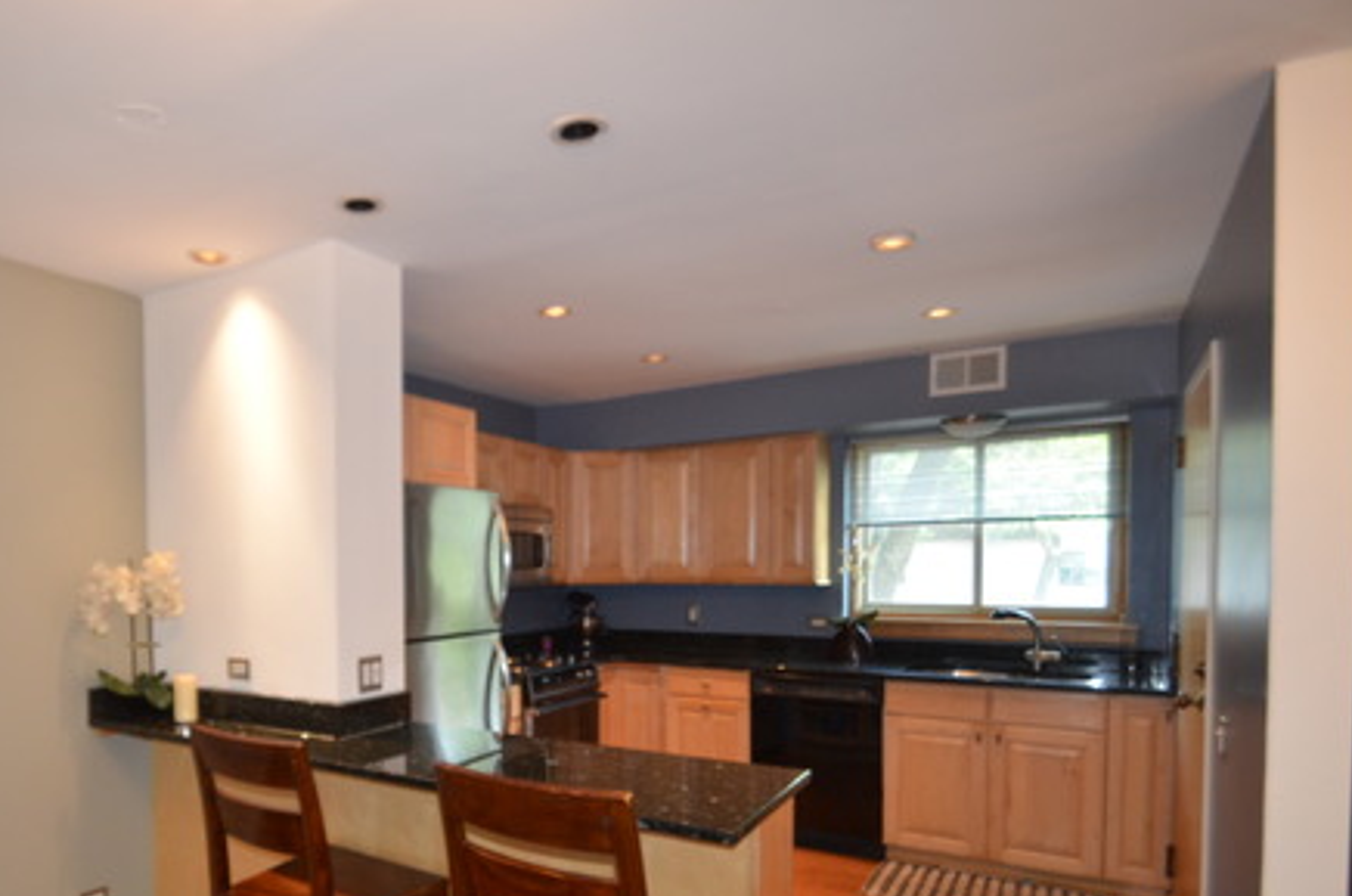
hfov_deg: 74.7
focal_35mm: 22
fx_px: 825
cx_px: 391
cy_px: 580
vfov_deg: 56.1
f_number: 3.5
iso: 800
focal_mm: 10
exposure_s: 1/60
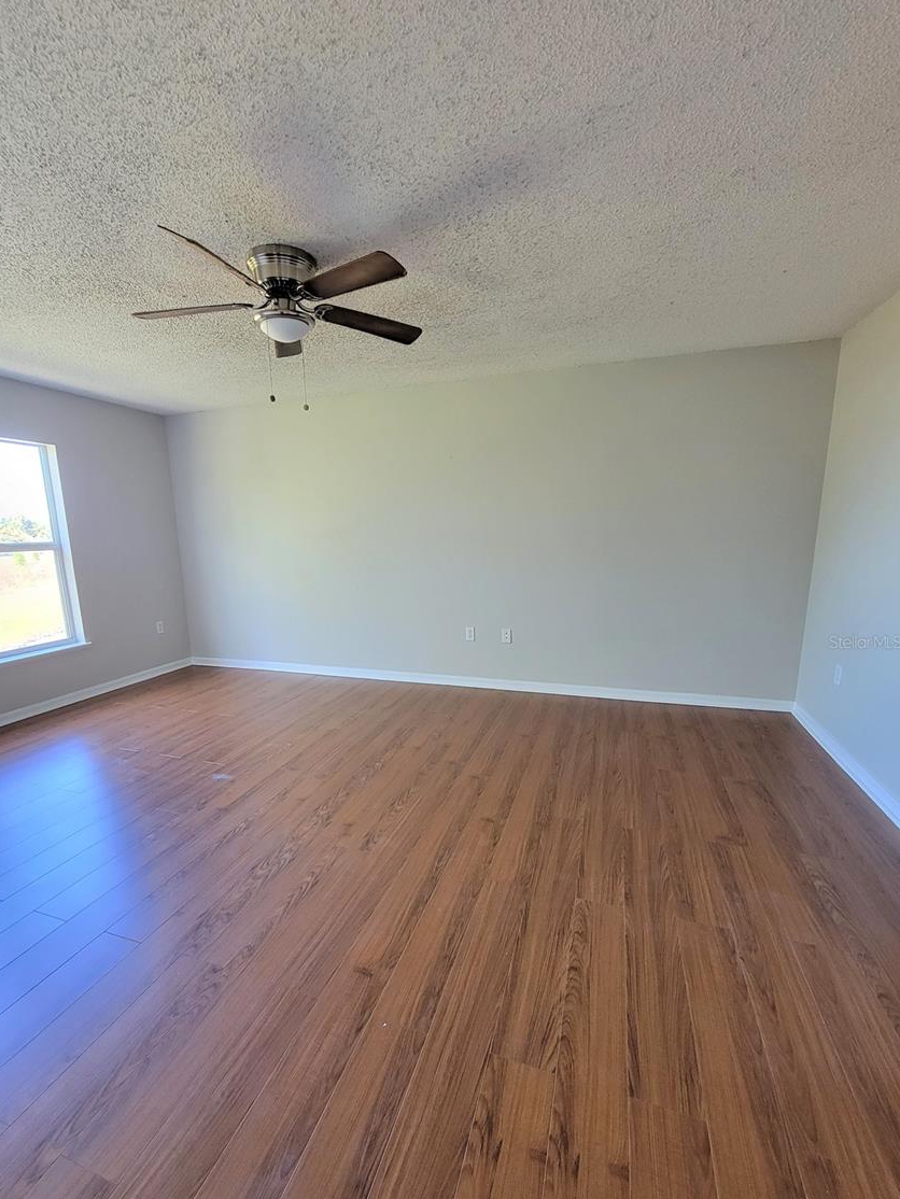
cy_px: 641
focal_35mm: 14
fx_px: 485
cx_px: 421
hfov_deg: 85.6
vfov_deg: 101.9
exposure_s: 1/59
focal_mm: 2.2
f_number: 2.2
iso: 250
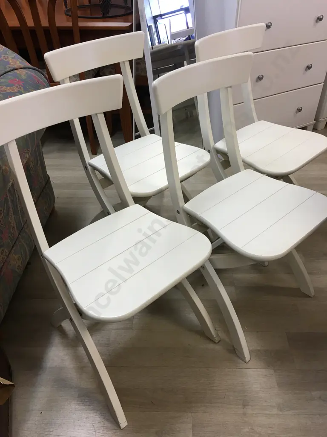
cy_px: 218
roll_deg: -0.6
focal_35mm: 29
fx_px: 365
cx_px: 164
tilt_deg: -37.5
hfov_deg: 48.2
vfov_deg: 61.7
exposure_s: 1/33
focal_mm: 4.15
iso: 32
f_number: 2.2
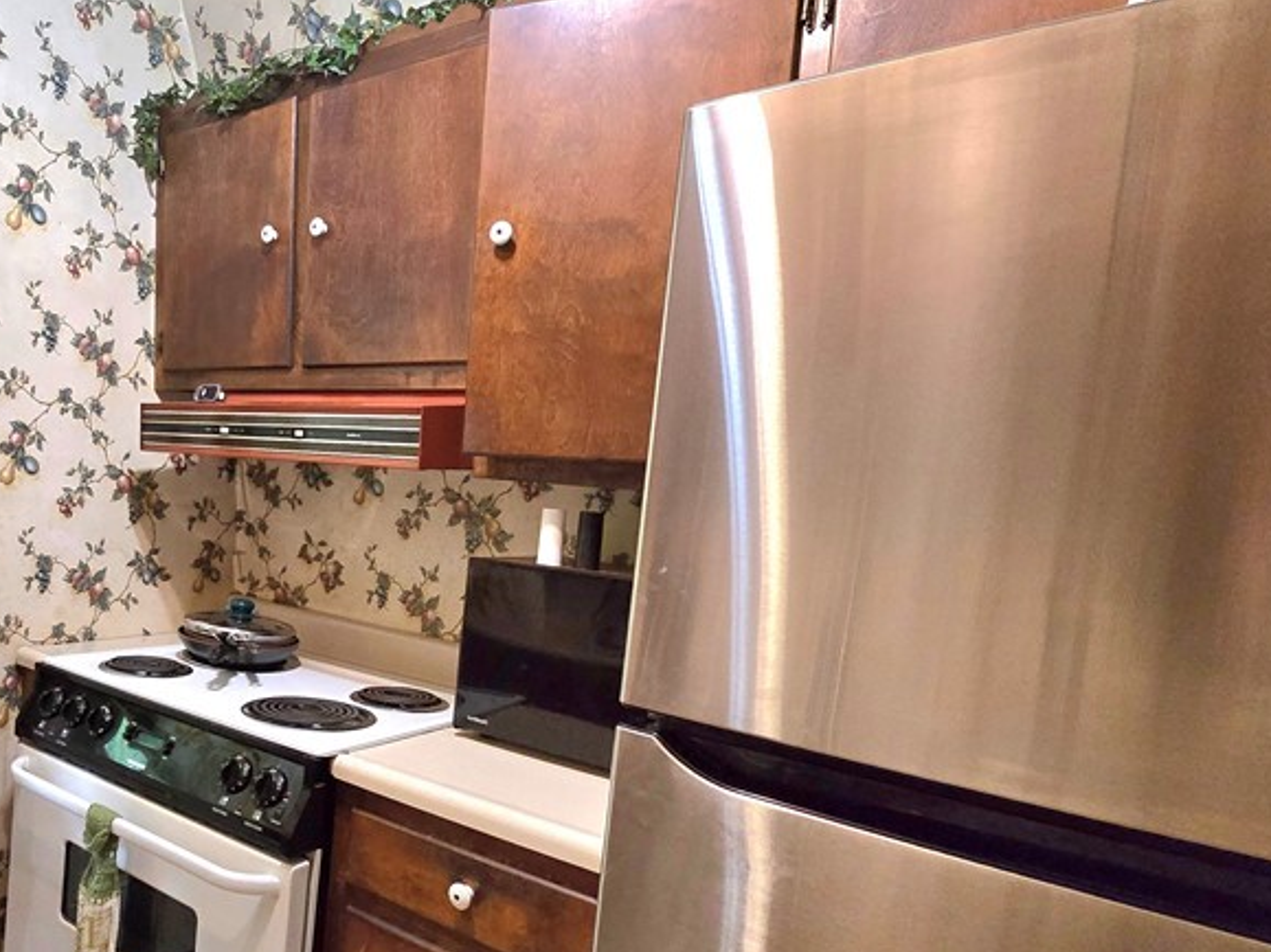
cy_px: 555
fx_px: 844
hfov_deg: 70.0
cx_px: 351
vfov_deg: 58.5
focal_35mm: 23
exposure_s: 1/60.2
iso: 800
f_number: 2.2
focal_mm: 2.2
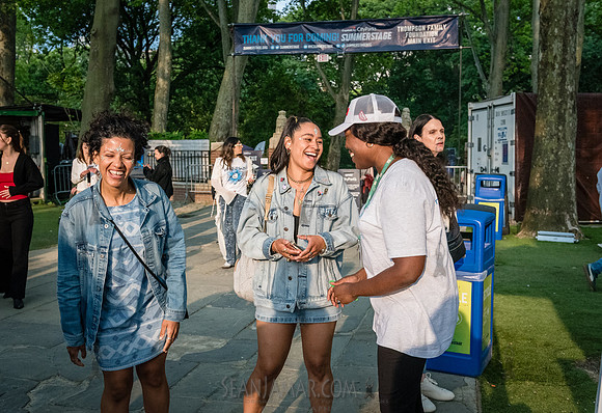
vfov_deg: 35.1
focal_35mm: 39
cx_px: 280
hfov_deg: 49.5
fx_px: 652
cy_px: 198
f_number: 4.5
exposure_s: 1/4000
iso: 4000
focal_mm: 34
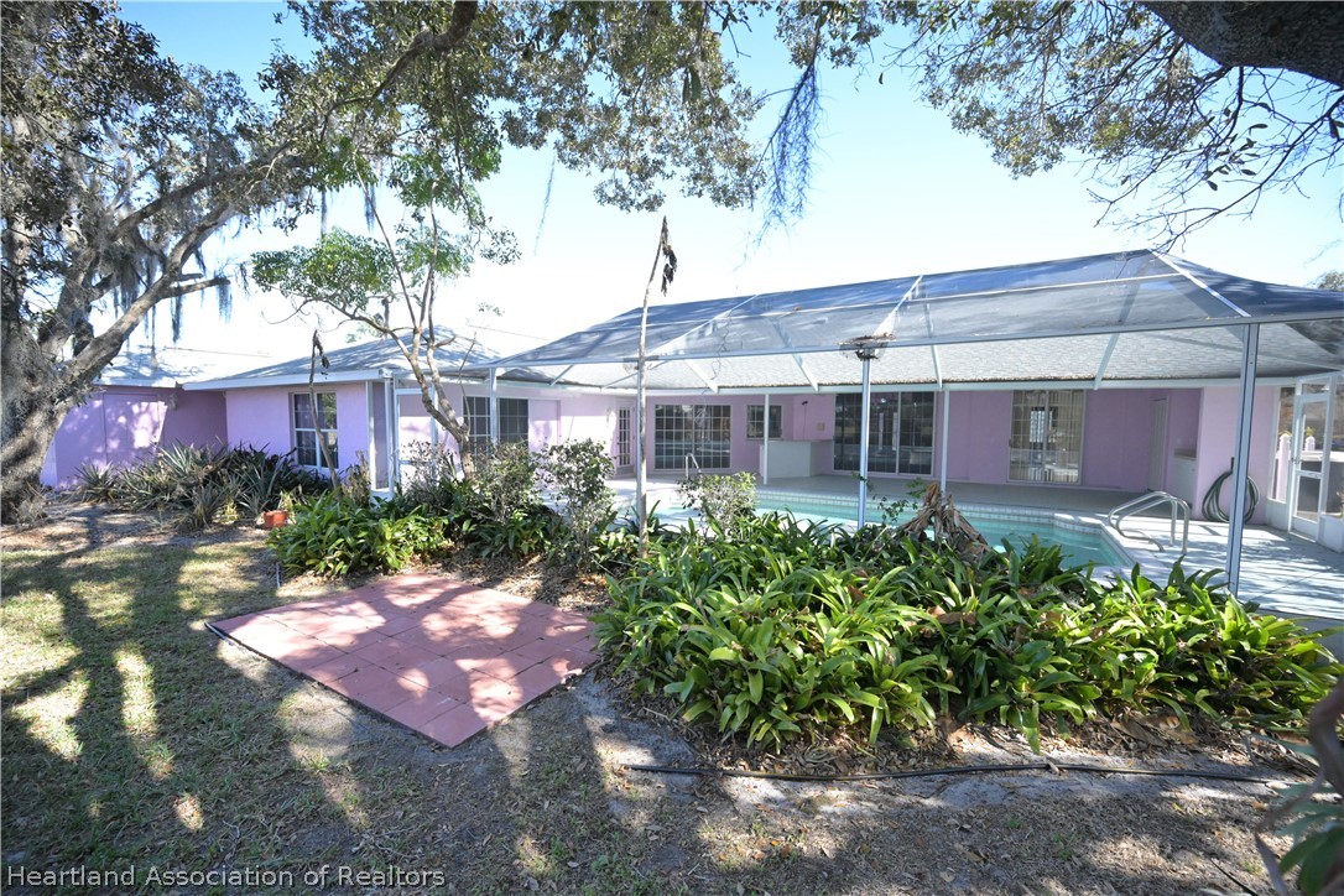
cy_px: 448
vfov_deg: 77.3
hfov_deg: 100.4
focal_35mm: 15
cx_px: 672
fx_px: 560
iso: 6400
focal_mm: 15
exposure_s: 1/8000
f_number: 4
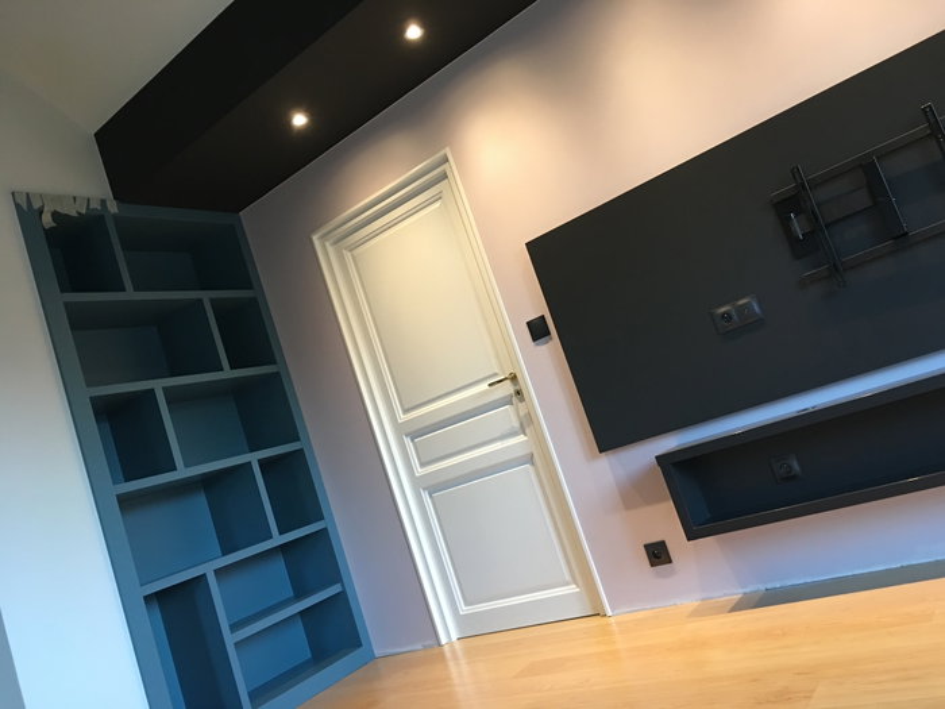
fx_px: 792
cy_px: 354
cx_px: 472
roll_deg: +18.3
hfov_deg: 61.7
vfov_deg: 48.2
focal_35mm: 29
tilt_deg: +9.3
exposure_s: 1/17
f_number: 2.2
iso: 100
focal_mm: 4.15
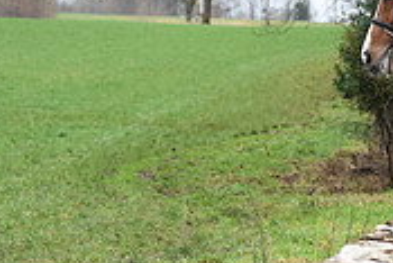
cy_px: 151
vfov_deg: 5.6
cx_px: 636
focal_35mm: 248
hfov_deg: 8.1
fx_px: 2710
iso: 1600
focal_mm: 75
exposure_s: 1/1250
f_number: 3.5
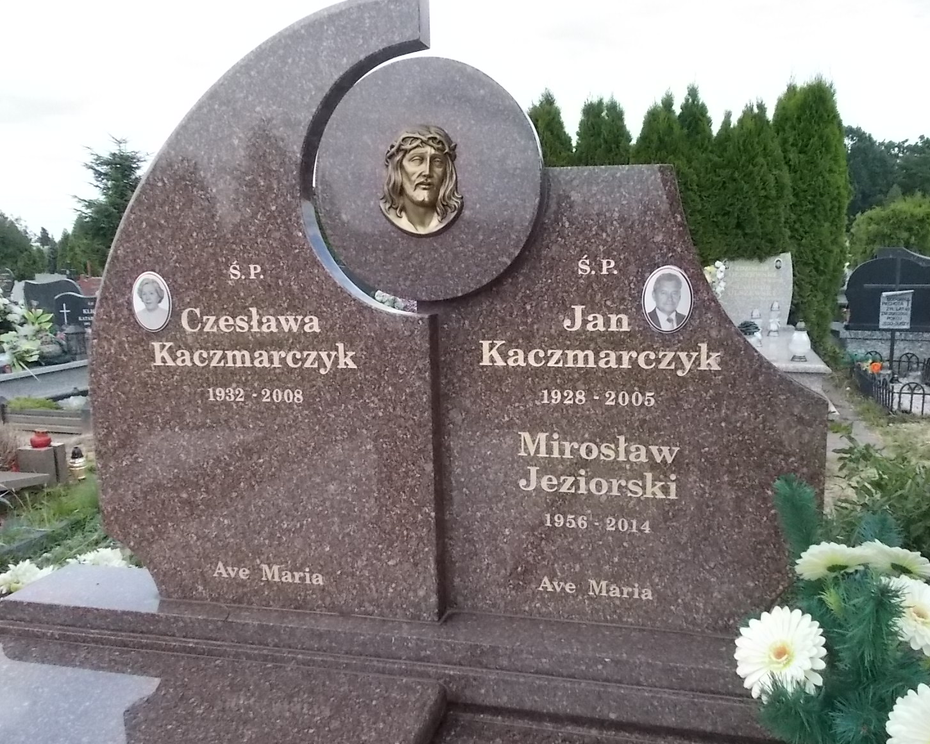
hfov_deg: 62.1
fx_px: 771
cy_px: 372
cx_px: 512
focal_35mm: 28
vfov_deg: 51.5
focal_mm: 4.6
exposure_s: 1/320
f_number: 8
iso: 400
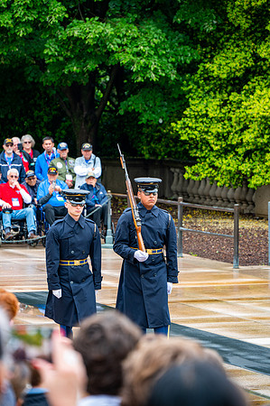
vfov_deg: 10.3
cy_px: 203
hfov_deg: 6.9
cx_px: 135
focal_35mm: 200
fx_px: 2255
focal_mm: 200
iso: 500
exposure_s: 1/100
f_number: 6.3
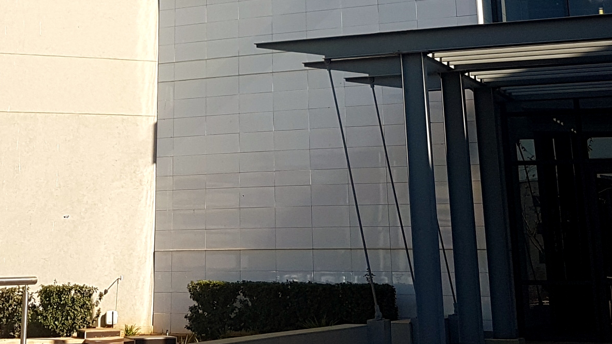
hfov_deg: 30.5
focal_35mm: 69
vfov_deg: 16.8
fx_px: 1120
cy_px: -62
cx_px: 245
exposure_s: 1/1968
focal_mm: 4.2
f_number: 1.7
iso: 40
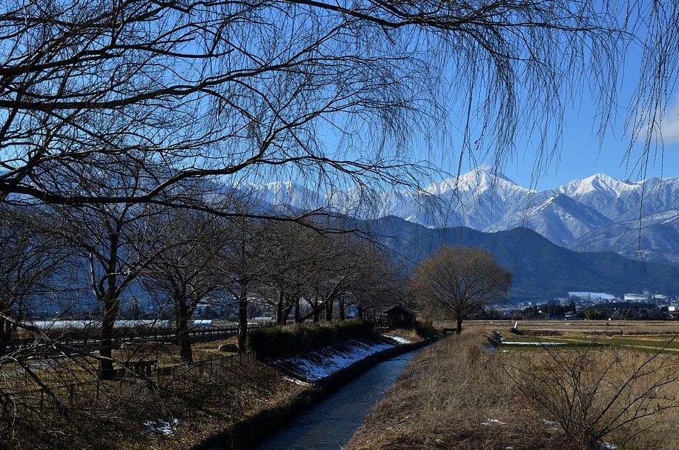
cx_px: 355
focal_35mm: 57
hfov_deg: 35.1
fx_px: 1073
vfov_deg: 23.7
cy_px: 222
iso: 100
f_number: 8
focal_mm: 34
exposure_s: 1/400
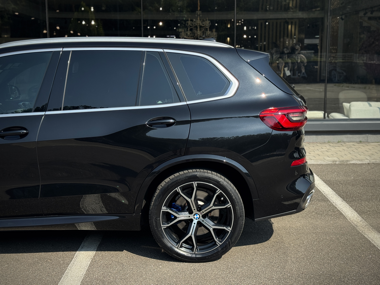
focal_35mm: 48
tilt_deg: -7.4
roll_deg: +1.0
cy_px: 142
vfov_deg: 30.3
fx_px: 527
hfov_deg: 39.7
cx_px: 190
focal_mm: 6.76
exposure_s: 1/3096
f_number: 1.78
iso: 64
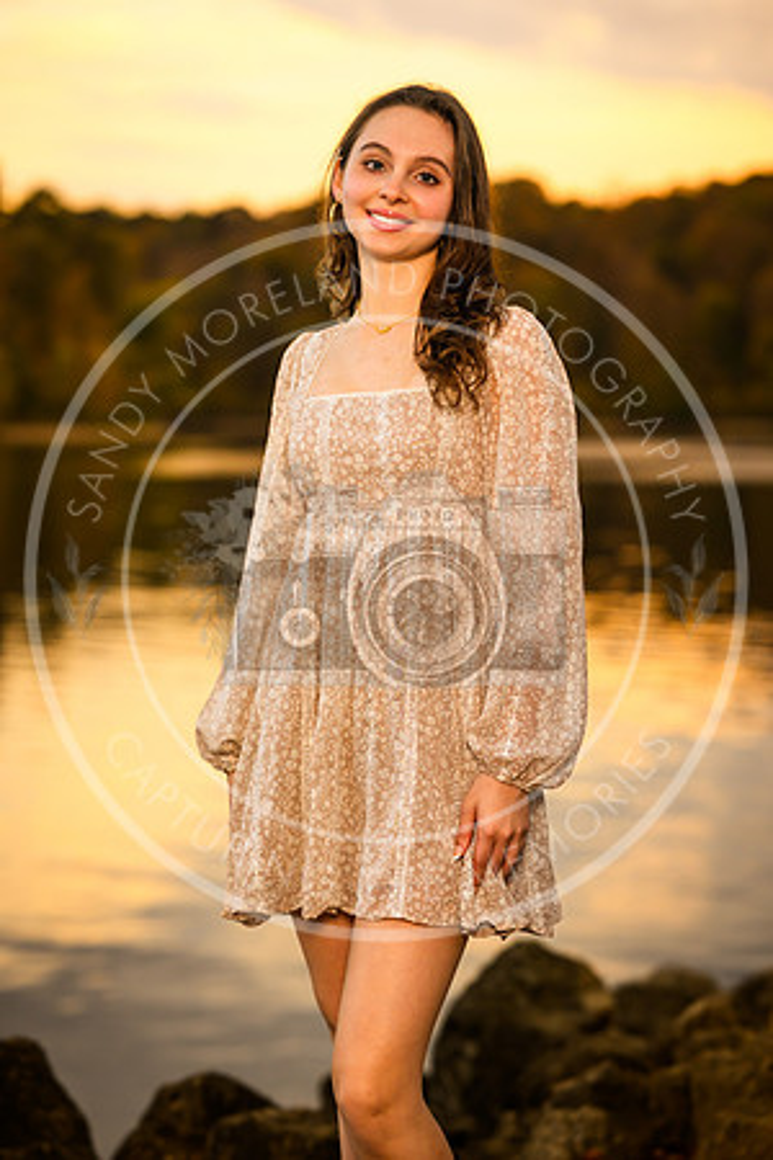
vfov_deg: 23.9
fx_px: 2737
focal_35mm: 85
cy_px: 580
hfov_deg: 16.1
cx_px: 386
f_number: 3.2
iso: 640
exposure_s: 1/800
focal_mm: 85
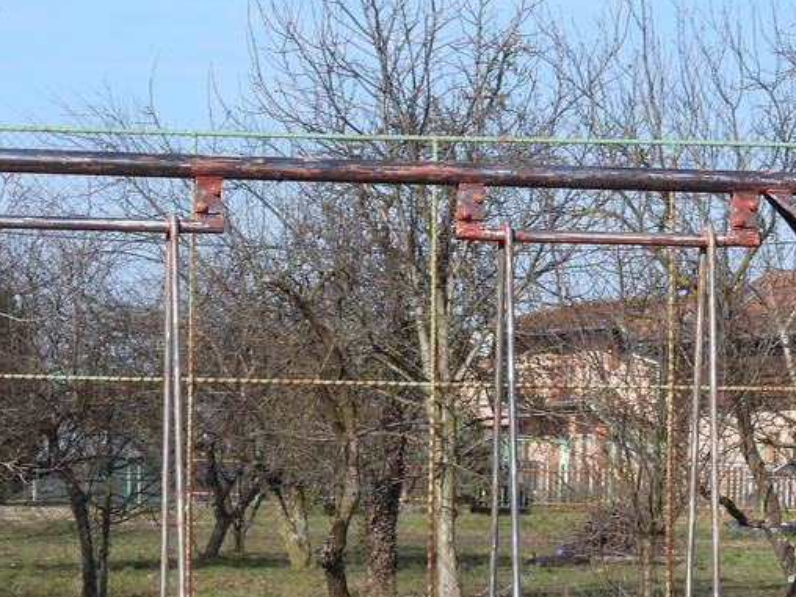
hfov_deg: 10.5
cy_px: 674
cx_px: 436
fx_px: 4346
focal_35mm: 189
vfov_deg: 7.8
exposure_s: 1/1000
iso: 100
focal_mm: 14.4
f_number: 3.5
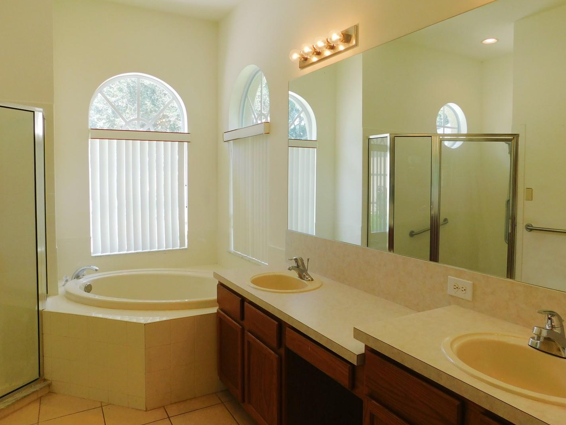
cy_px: 193
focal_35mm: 26
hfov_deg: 67.2
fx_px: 425
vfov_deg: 53.0
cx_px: 306
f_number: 3
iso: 125
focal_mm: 4
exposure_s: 1/125
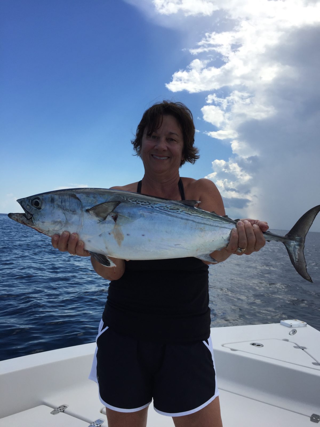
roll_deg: -2.0
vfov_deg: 61.7
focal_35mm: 29
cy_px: 214
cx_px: 160
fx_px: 357
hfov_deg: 48.2
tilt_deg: +2.1
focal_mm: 4.15
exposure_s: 1/2083
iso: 32
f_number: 2.2
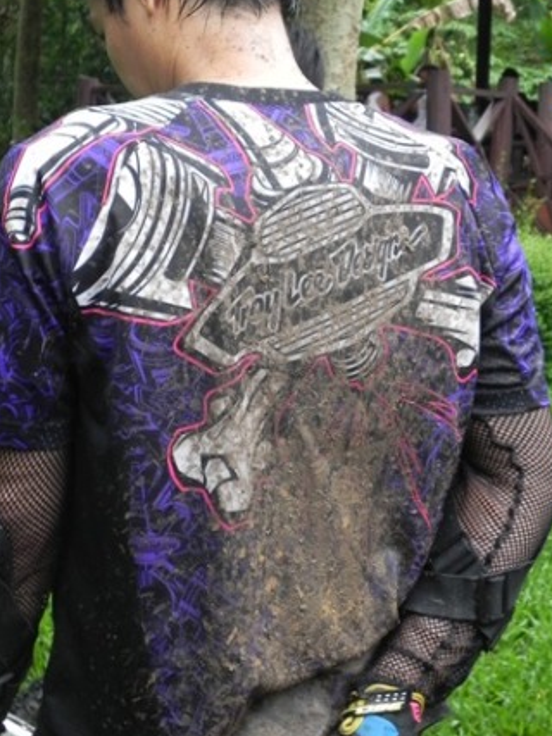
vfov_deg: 25.6
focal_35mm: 76
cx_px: 251
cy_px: 322
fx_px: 1617
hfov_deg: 19.4
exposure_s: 1/108
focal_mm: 9.2
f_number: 3.5
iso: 160
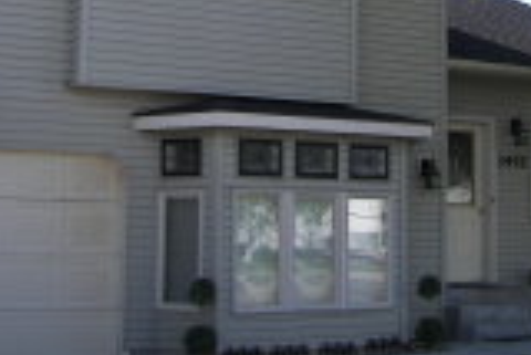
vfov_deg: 16.0
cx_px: 375
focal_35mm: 84
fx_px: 1240
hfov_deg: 24.0
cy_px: 13
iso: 50
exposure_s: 1/500
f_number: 2.8
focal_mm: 6
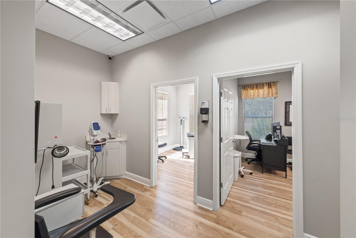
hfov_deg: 104.2
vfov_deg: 81.2
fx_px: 138
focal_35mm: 14
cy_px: 119
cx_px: 178
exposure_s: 1/1.67
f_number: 14
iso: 160
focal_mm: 14
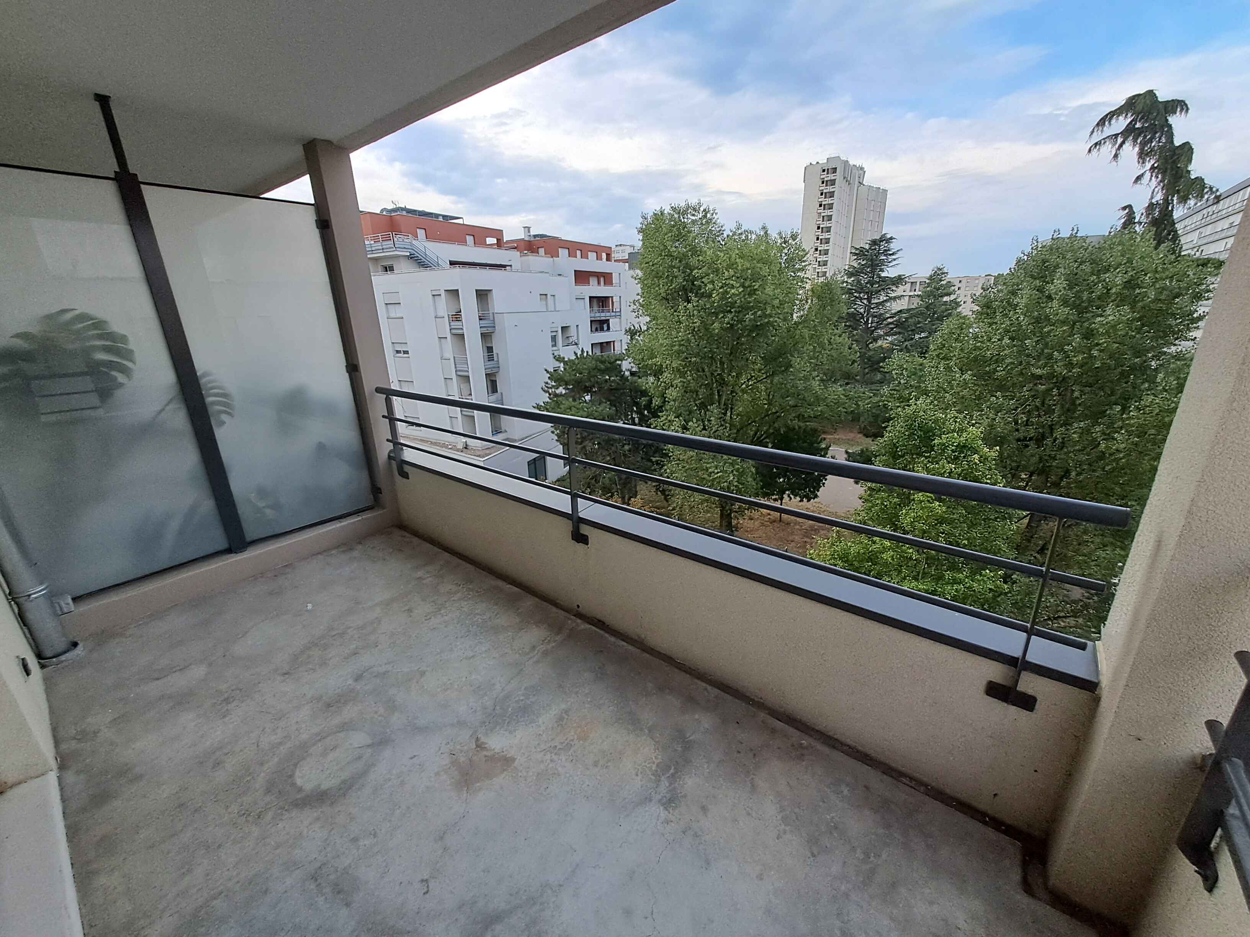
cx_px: 625
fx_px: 469
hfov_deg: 106.2
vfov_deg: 89.9
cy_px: 468
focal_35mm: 13
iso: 40
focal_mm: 1.42
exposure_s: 1/536
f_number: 2.2
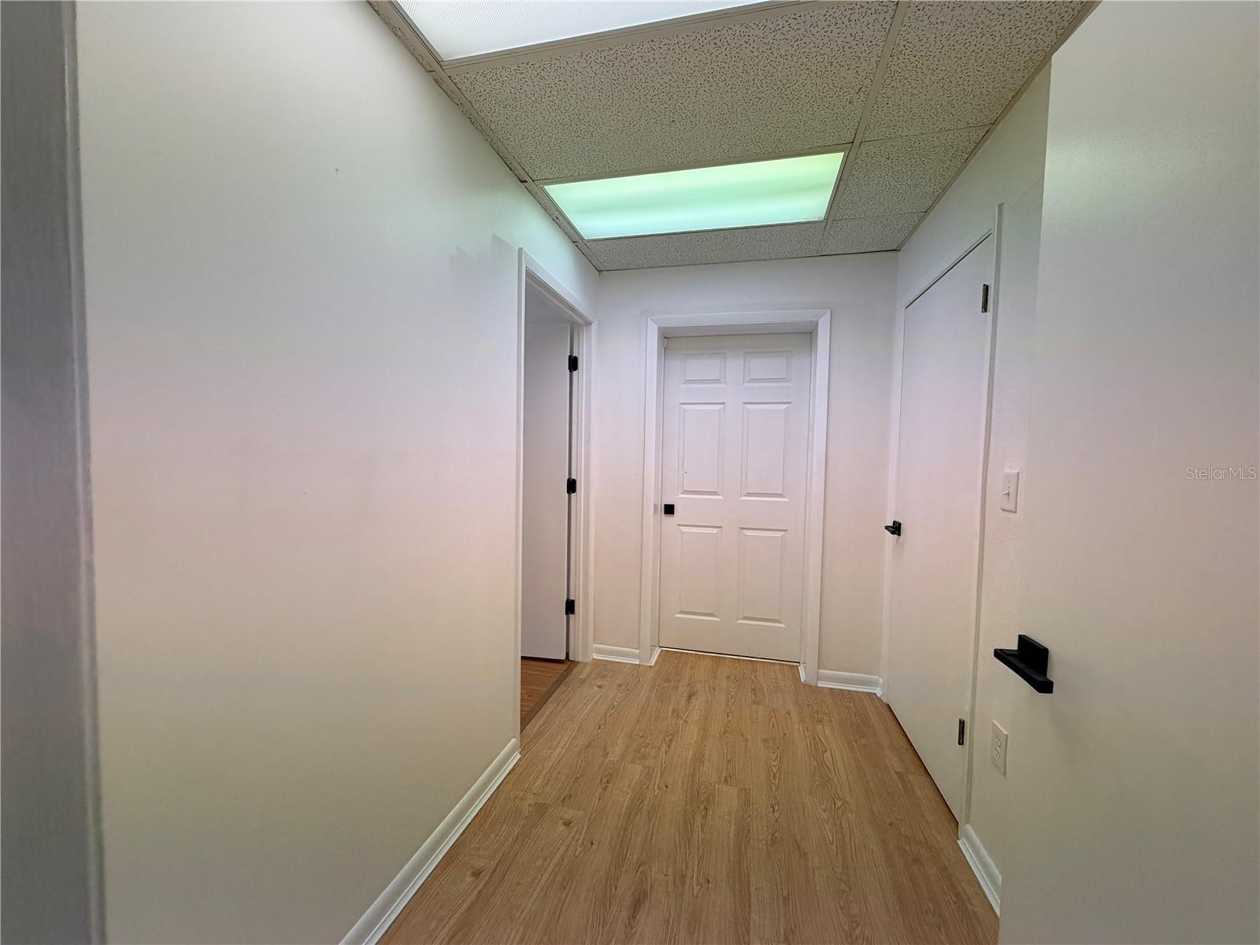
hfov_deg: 102.1
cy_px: 472
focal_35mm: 14
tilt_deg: -1.8
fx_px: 510
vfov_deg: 85.7
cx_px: 630
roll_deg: -0.8
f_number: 2.2
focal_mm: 2.22
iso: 40
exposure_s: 1/120
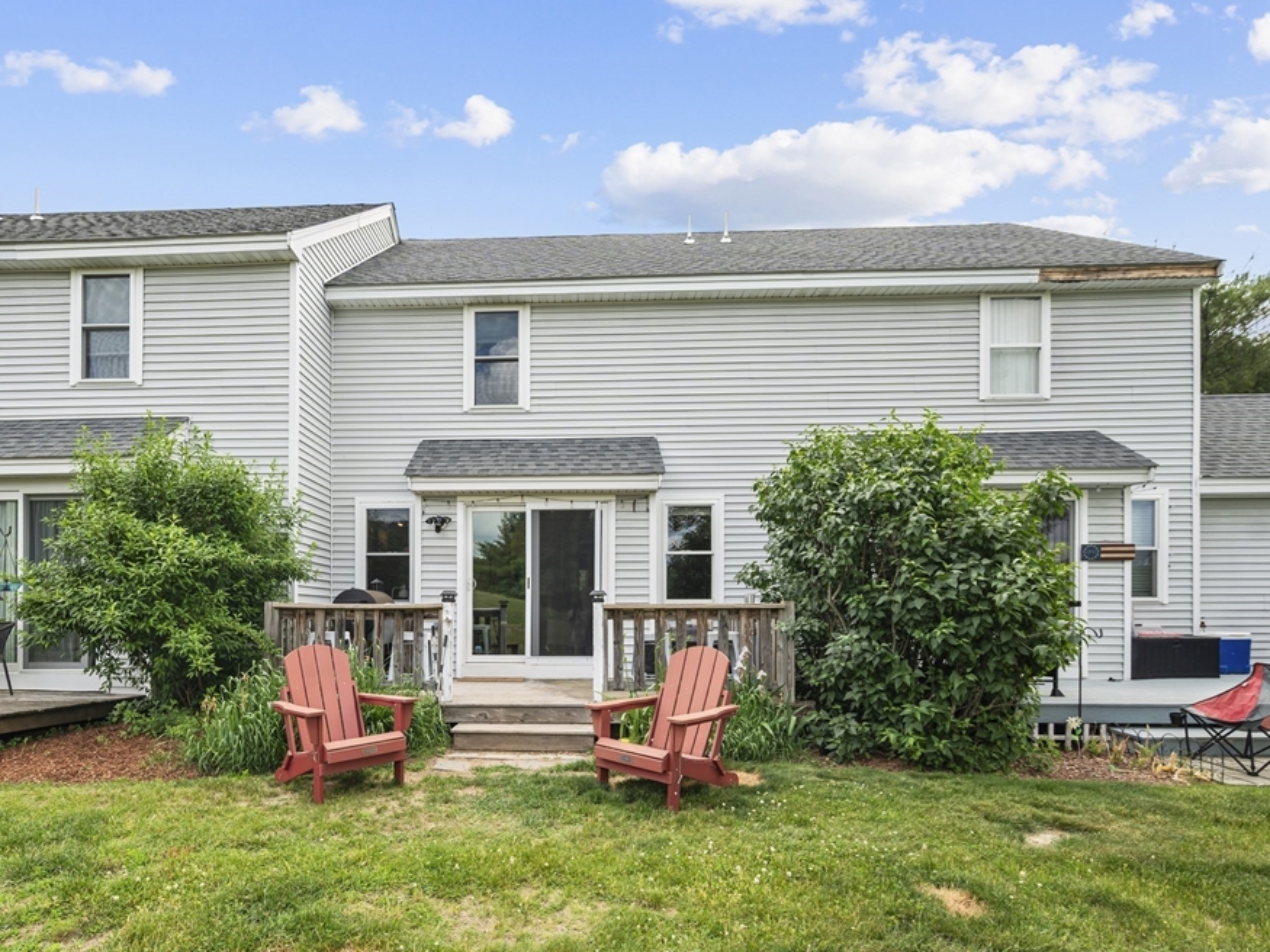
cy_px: 488
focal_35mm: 18
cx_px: 540
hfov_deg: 87.1
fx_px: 660
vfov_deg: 71.6
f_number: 5.6
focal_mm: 16
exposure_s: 1/100
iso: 100
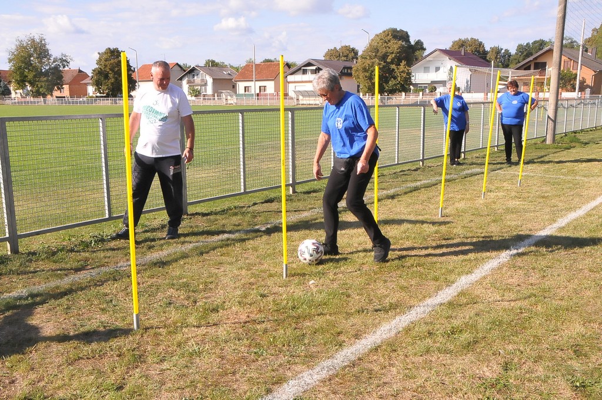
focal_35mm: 39
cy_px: 200
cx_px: 301
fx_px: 651
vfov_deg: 34.1
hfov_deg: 49.6
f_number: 14
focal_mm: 26
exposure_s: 1/800
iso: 2000
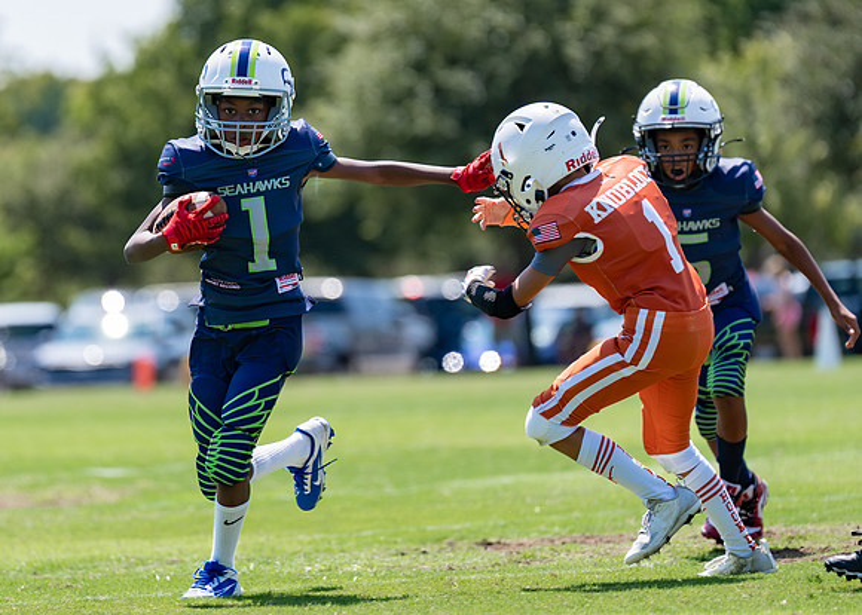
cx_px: 260
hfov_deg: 6.2
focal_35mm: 323
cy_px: 249
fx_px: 7900
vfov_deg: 4.5
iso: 100
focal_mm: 200
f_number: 3.2
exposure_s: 1/1000
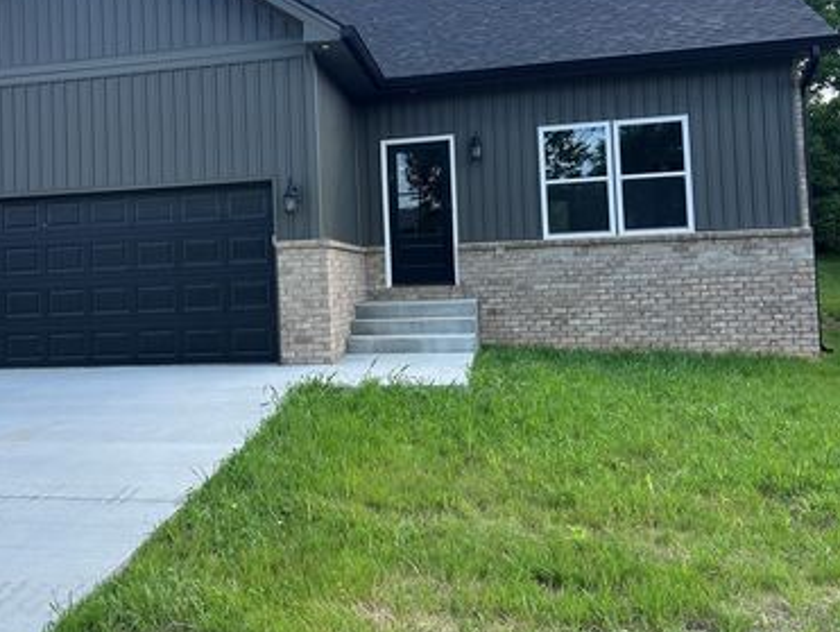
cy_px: 248
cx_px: 306
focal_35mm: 35
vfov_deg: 40.6
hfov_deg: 51.9
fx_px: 850
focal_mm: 5.7
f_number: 1.5
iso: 50
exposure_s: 1/1238
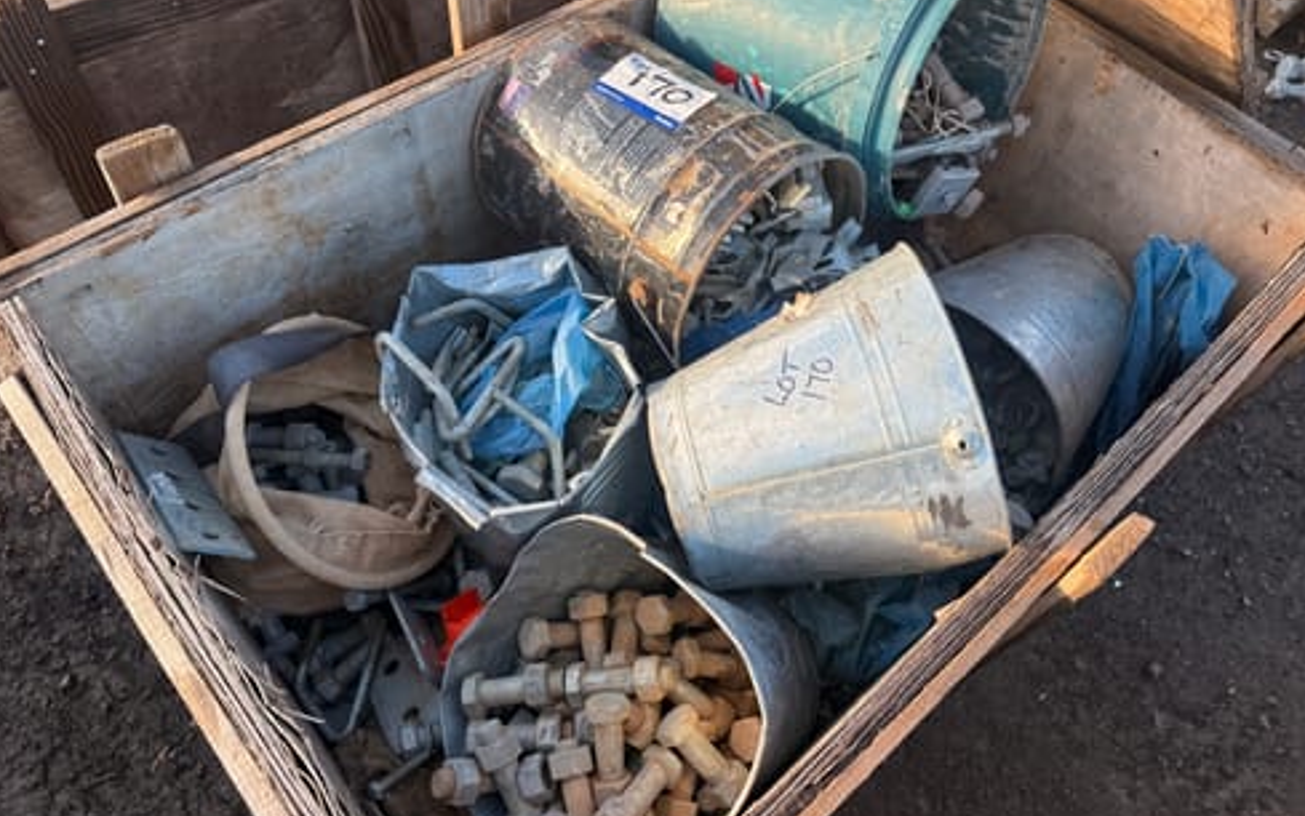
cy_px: 415
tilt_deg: -54.9
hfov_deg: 70.4
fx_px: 925
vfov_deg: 47.6
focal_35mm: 26
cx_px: 651
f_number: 1.78
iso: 80
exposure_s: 1/467
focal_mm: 6.76
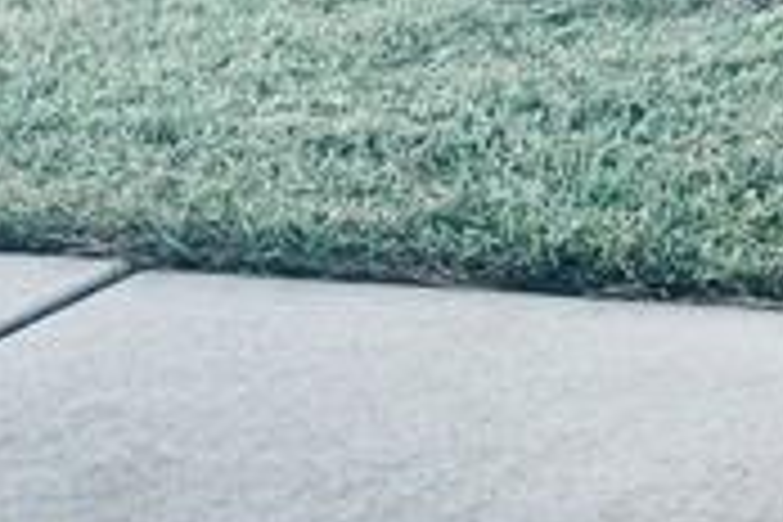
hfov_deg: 11.5
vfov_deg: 8.6
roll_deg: -1.8
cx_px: 1894
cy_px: -657
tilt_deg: +2.3
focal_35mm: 147
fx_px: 3197
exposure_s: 1/952
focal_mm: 6.76
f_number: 1.78
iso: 80
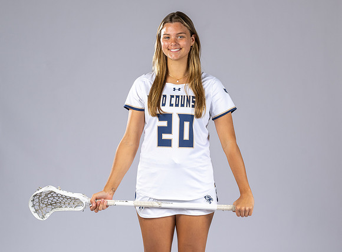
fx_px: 1203
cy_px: 147
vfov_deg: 12.0
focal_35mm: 122
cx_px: 191
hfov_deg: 16.2
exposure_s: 1/200
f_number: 6.3
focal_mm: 88
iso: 250
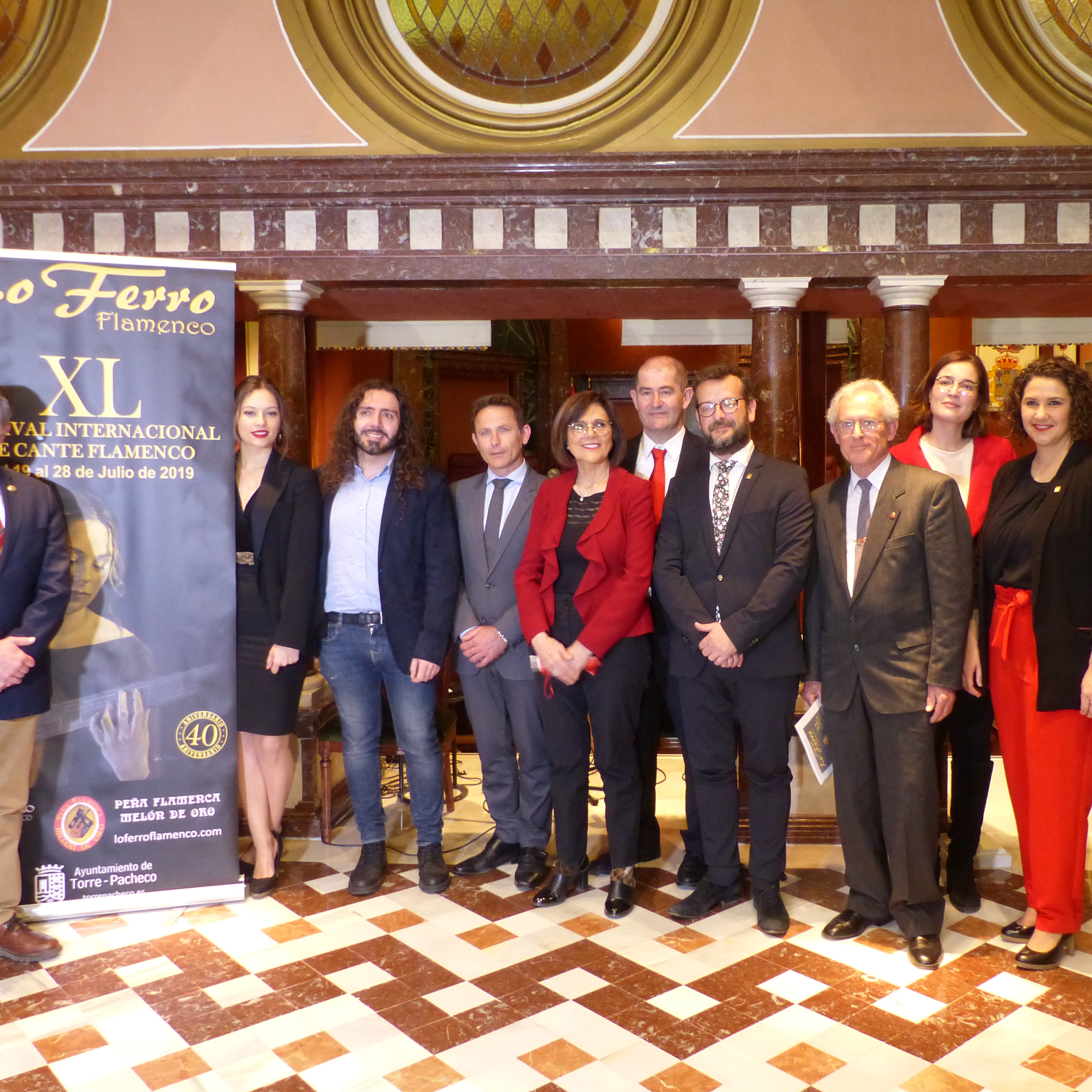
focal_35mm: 31
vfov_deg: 52.5
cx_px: 666
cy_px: 526
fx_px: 1106
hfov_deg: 52.1
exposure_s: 1/10
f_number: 2.8
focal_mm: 4.5
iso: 400
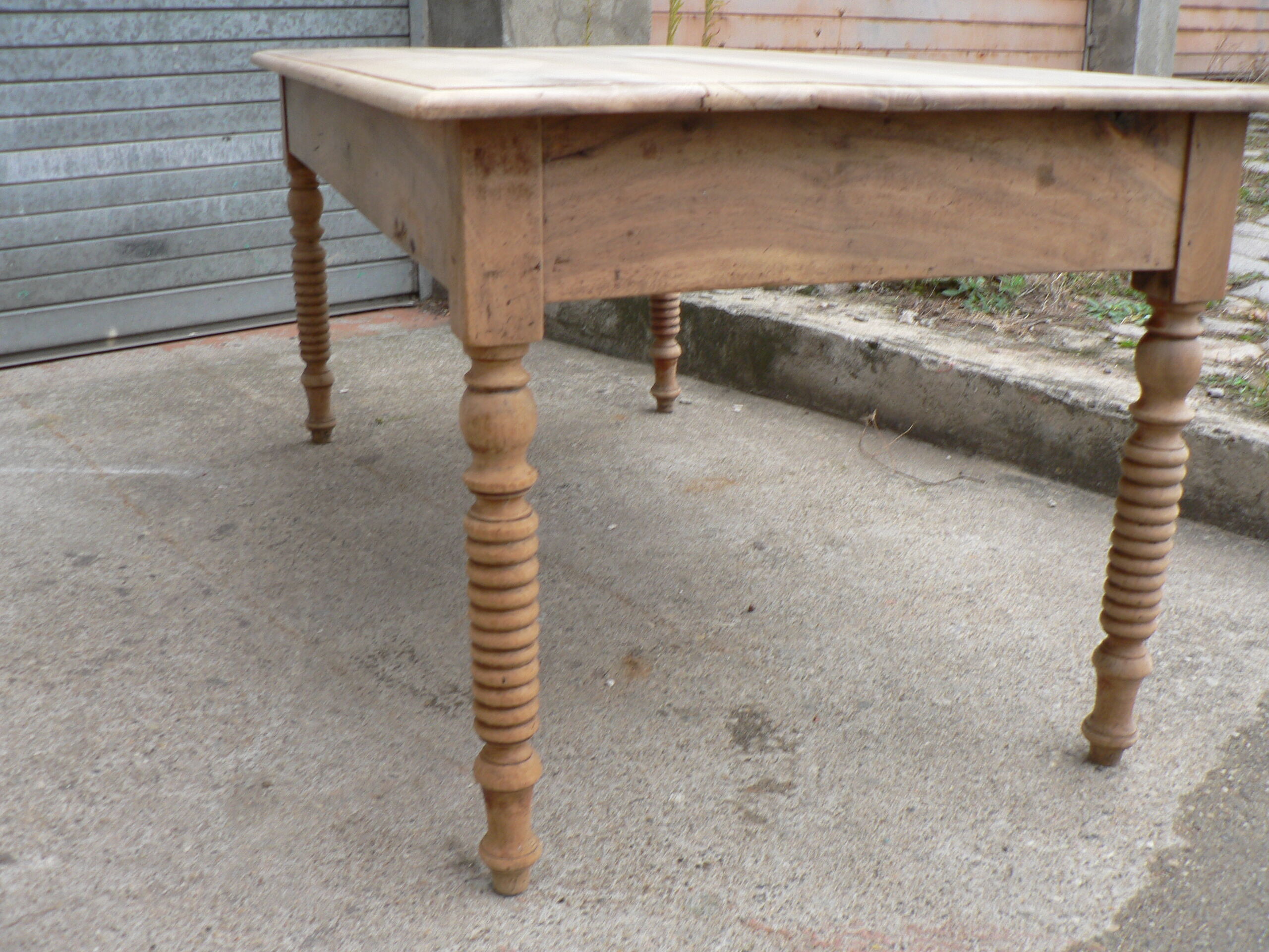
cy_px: 476
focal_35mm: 36
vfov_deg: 39.7
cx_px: 634
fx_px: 1320
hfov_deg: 51.4
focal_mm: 6
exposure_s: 1/30
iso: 80
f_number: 2.8
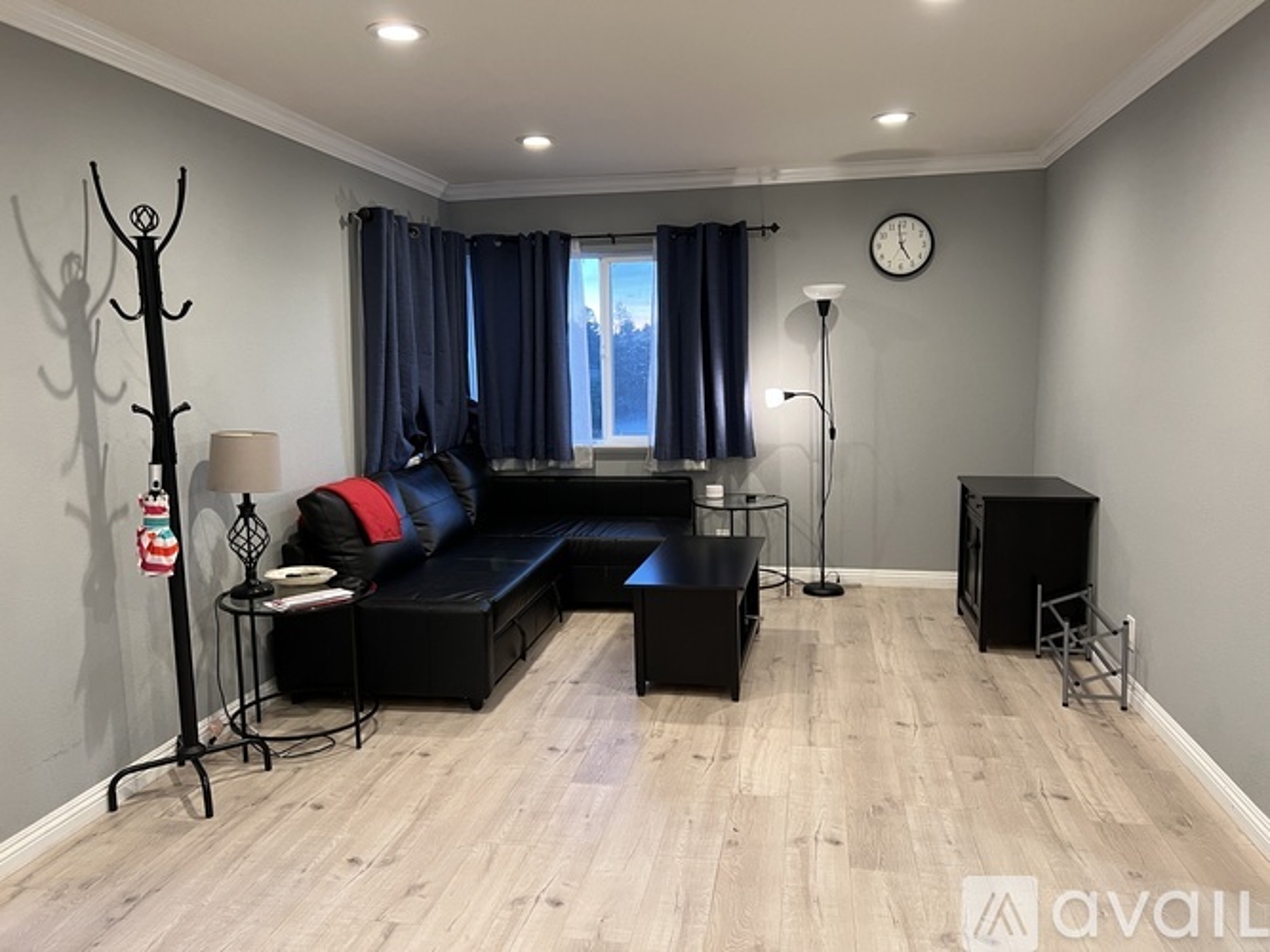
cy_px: 476
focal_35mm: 26
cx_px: 635
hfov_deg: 67.3
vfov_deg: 53.0
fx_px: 954
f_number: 1.5
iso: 160
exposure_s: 1/60
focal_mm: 5.7
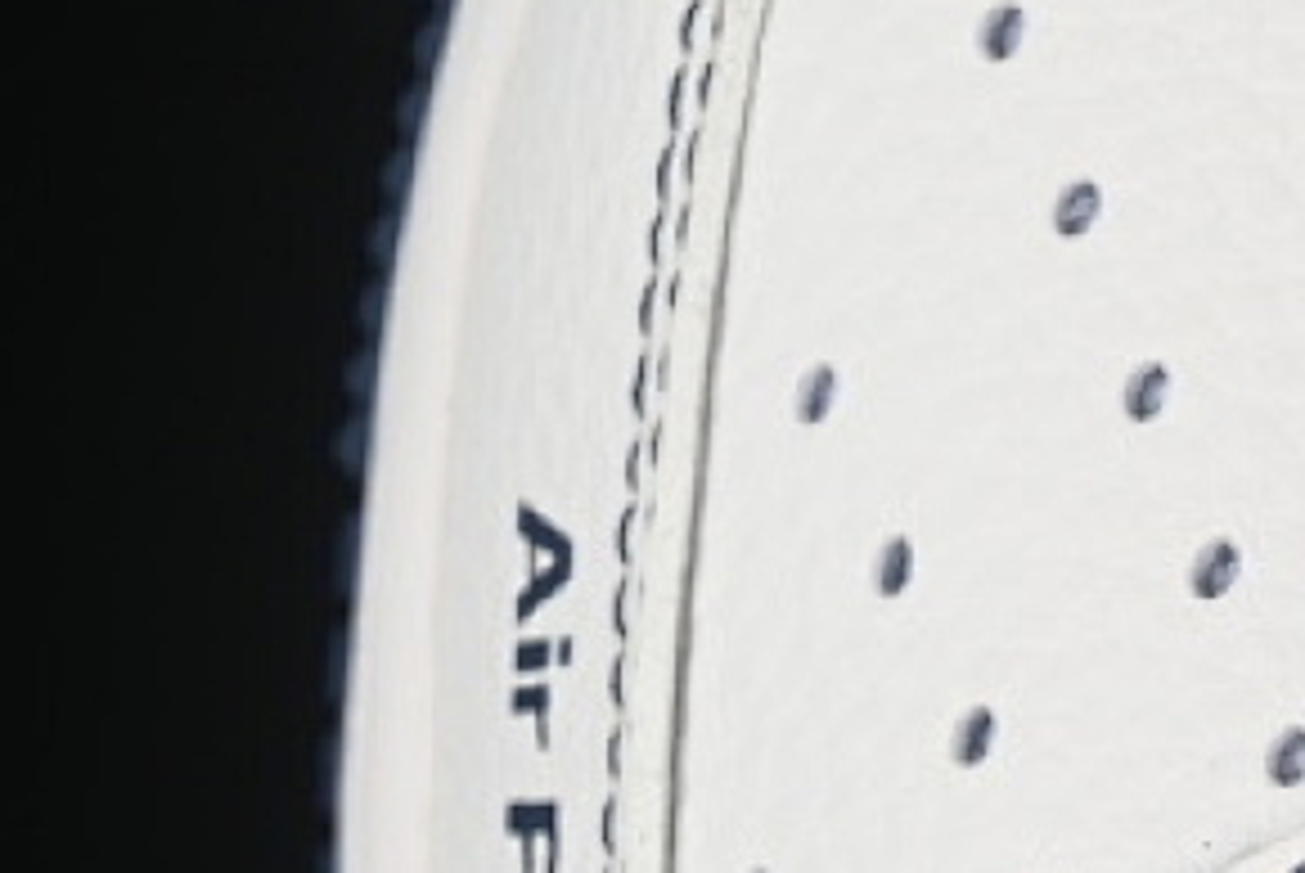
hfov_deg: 7.3
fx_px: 10124
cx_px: 1508
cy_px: 608
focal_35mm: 279
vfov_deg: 4.9
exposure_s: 1/80
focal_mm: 50
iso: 160
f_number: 7.1
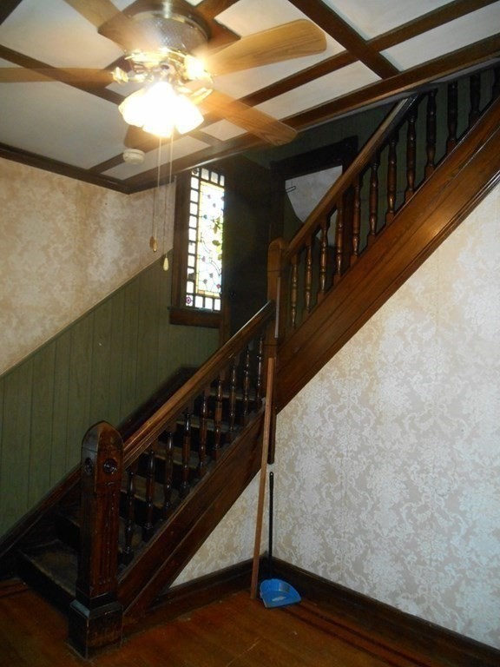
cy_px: 334
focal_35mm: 26
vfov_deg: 67.3
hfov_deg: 53.1
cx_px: 250
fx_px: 501
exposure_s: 1/25
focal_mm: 4.7
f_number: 3.4
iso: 400
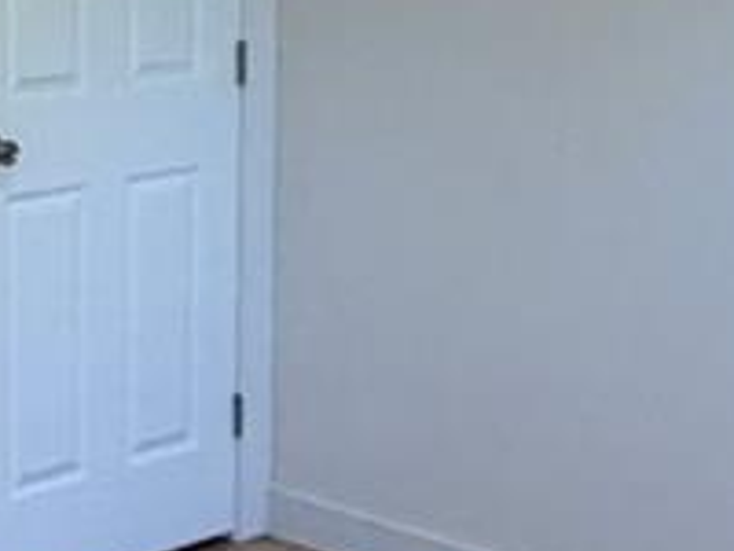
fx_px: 2142
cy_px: 173
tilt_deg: -9.2
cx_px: -37
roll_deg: +0.8
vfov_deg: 14.6
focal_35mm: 101
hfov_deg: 18.8
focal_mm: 2.22
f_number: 2.2
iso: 160
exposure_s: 1/120
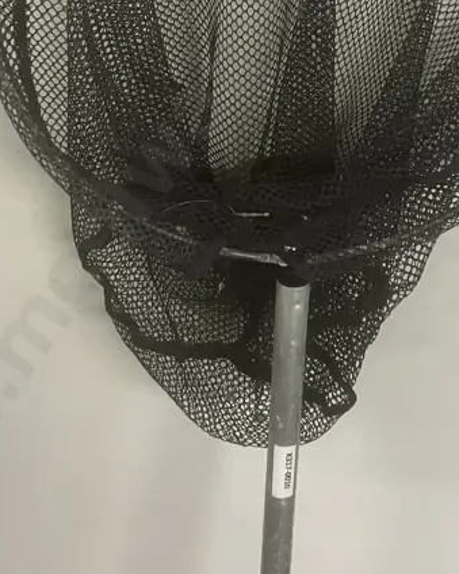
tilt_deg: -29.2
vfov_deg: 27.3
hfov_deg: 23.1
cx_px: 268
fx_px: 1121
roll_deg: -1.0
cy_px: 18
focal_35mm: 66
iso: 160
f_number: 1.8
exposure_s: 1/50
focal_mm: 3.99
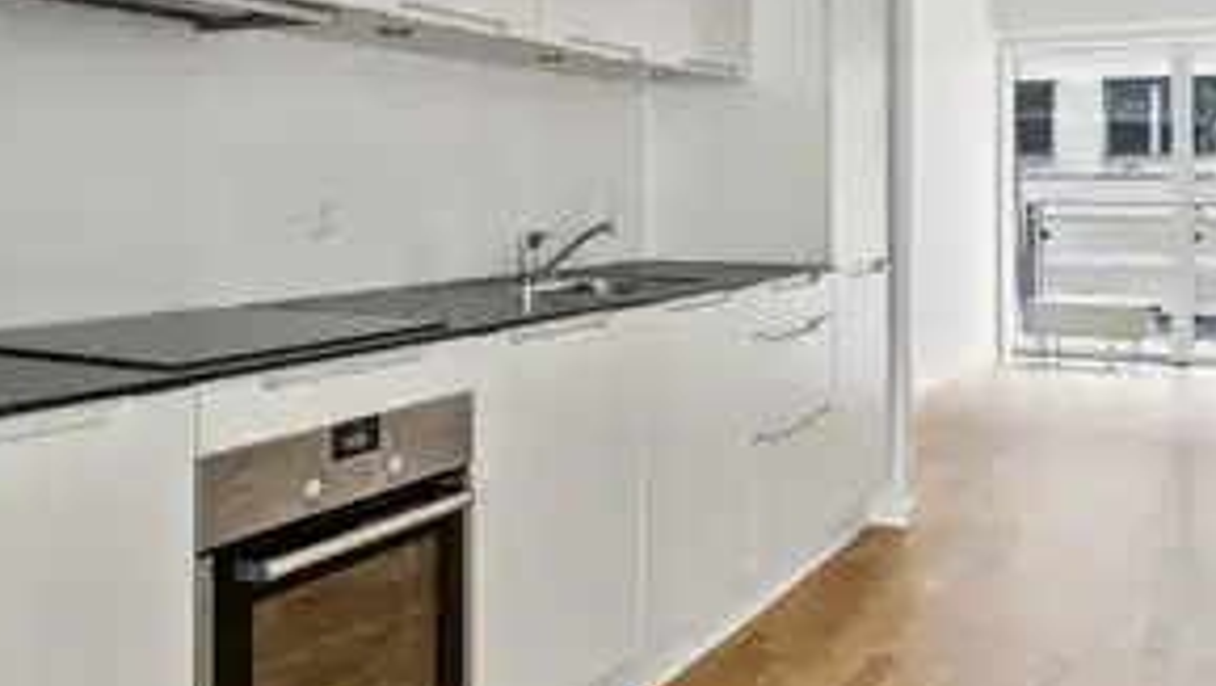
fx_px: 1226
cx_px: 564
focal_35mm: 38
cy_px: 227
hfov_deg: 52.7
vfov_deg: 31.0
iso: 400
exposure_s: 1/20
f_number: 8
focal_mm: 25
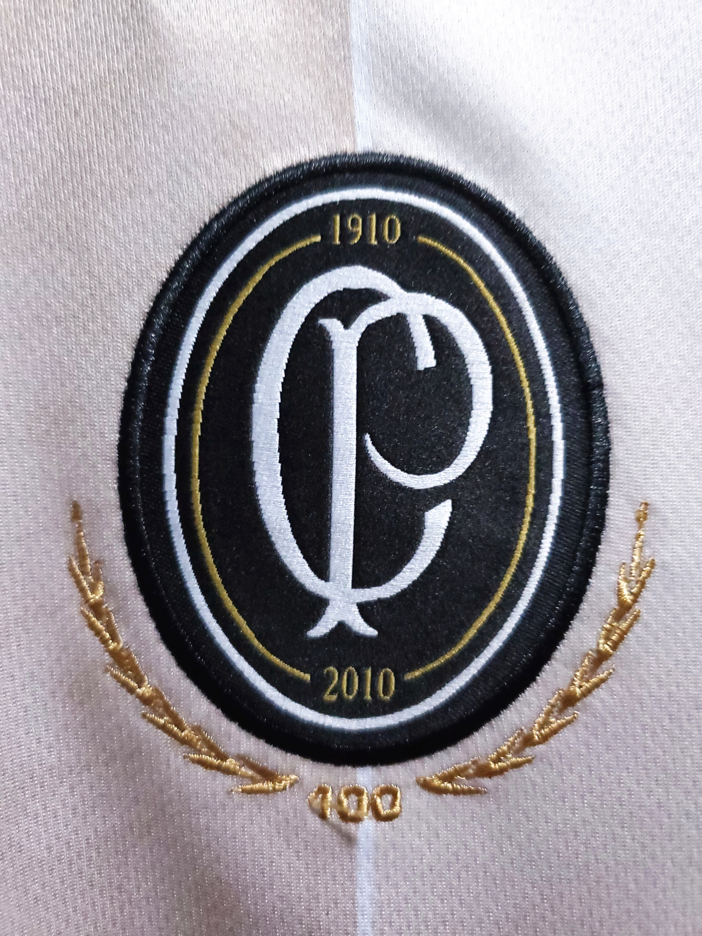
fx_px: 703
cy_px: 468
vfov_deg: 67.3
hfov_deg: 53.1
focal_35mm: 26
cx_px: 351
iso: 500
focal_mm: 4.3
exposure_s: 1/30
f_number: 1.5
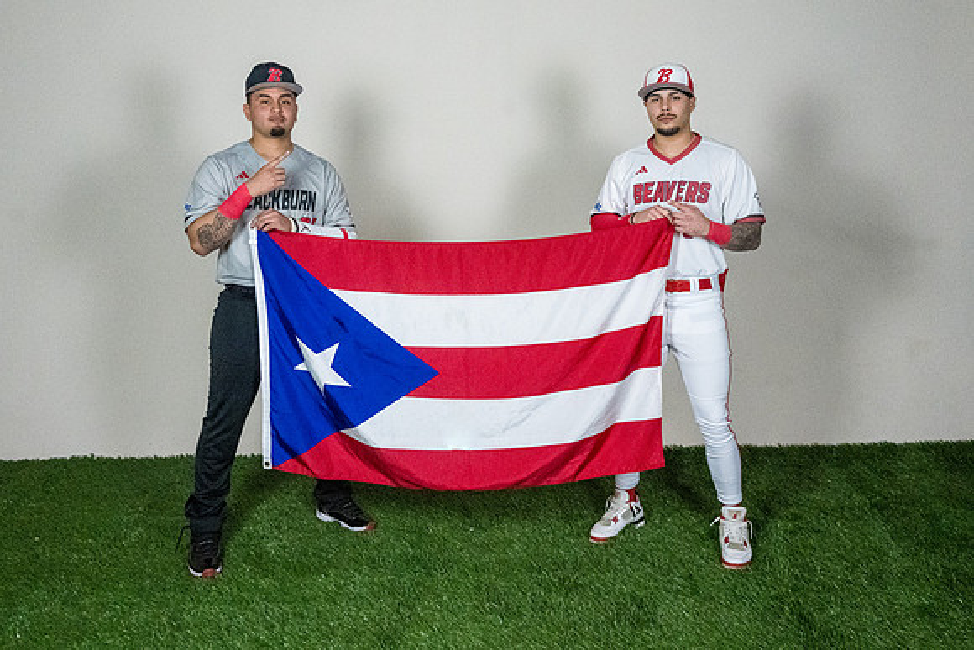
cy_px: 249
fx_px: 855
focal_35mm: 32
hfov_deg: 59.3
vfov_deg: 41.4
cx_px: 500
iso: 6400
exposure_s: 1/160
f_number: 6.3
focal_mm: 24
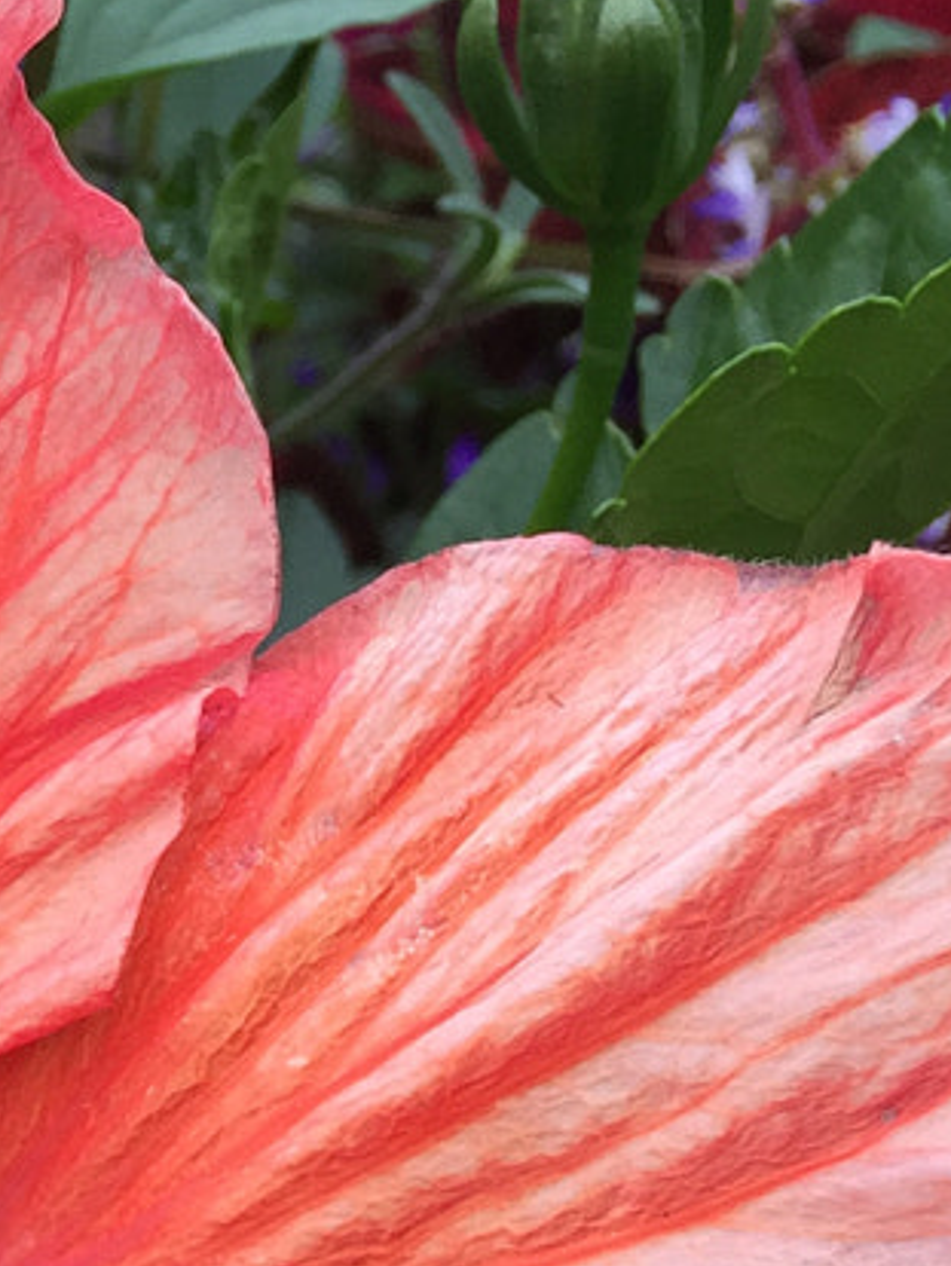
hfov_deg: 12.7
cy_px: 1697
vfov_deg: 16.5
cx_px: -342
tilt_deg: -31.2
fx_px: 4098
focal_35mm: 112
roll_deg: +6.2
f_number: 2.2
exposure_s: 1/220
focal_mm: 4.15
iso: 32
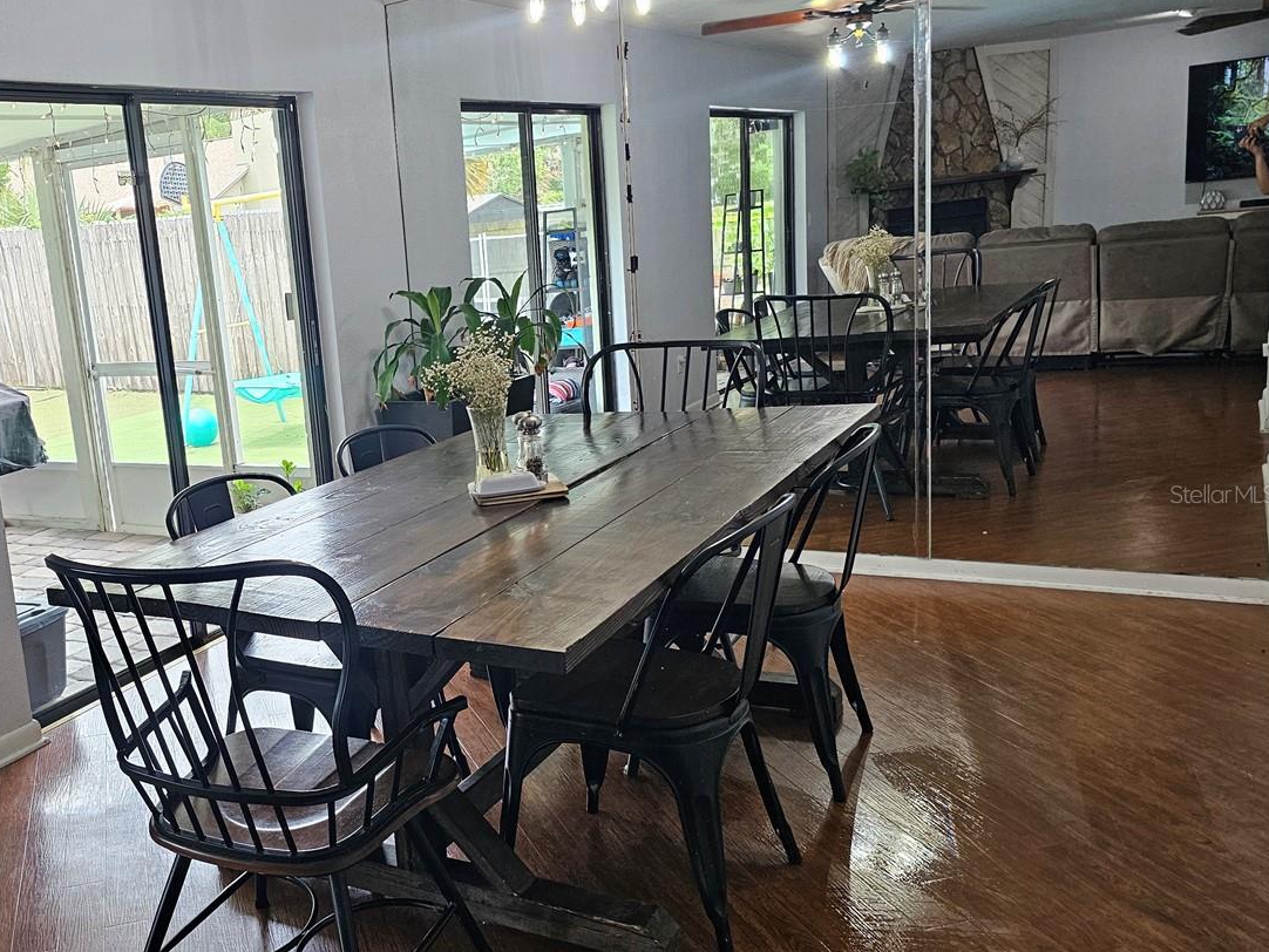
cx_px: 342
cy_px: 494
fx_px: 1247
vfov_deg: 41.8
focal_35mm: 34
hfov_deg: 52.0
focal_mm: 6.3
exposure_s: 1/120
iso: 200
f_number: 1.7
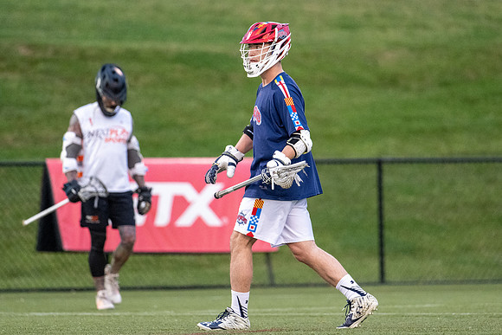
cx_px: 253
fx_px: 8130
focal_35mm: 583
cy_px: 133
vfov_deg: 2.4
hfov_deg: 3.5
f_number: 4.5
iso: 7200
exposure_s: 1/800
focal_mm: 400
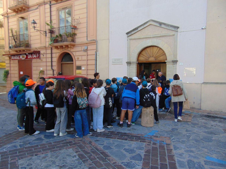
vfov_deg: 54.9
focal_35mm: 25
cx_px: 113
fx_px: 163
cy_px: 84
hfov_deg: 69.4
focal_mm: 4.5
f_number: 3
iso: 80
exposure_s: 1/125
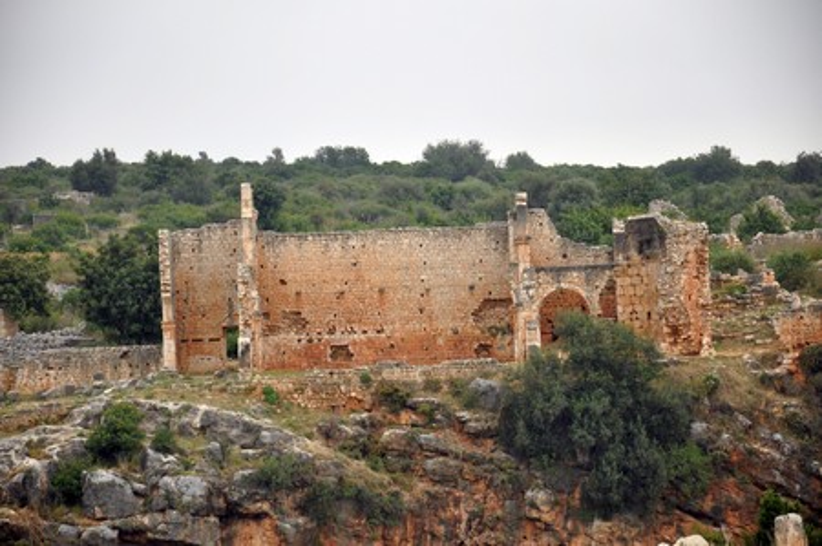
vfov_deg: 8.7
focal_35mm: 158
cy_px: 273
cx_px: 411
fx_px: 3592
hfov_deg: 13.1
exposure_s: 1/400
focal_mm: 105
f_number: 5.6
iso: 250
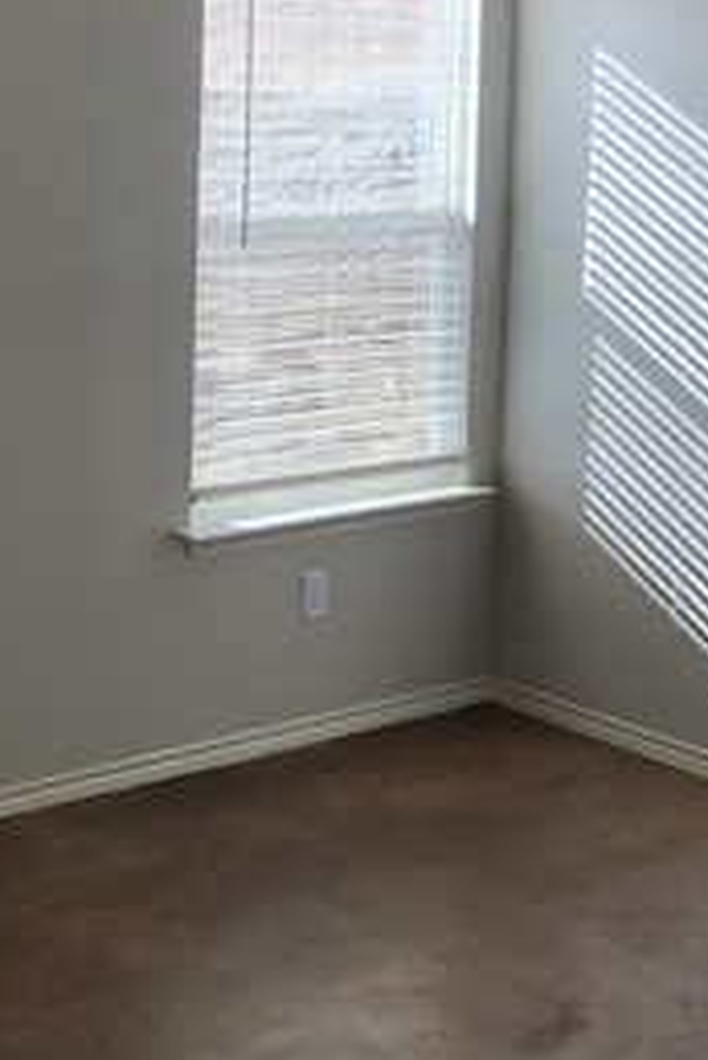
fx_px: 2209
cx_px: 585
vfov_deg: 26.2
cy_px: 141
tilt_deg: -2.1
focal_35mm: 75
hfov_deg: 18.0
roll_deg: -2.0
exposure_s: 1/171
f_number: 1.8
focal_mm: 3.99
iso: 20
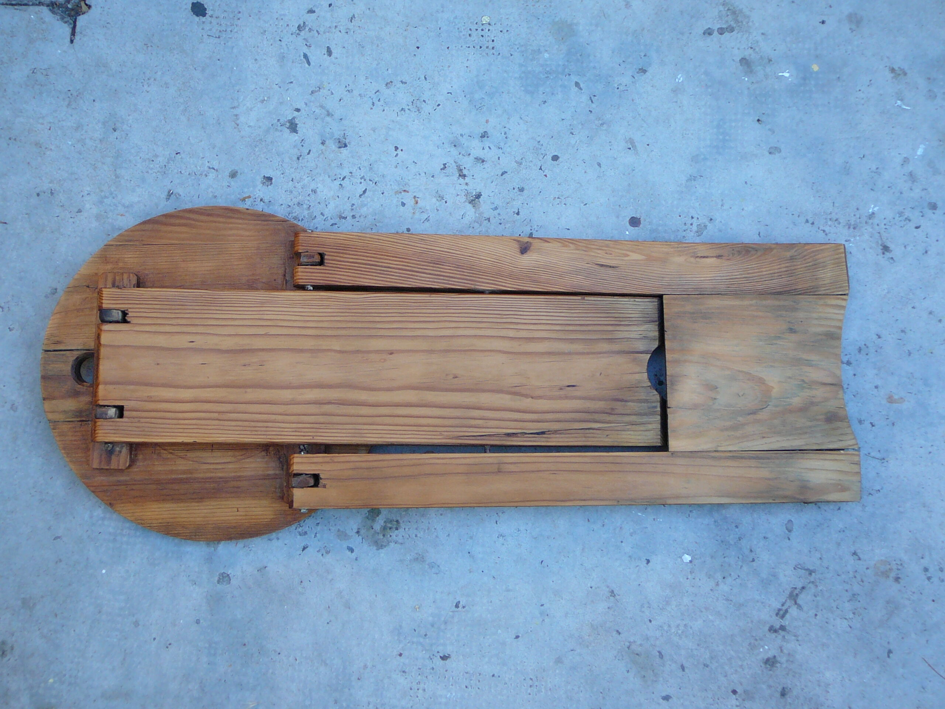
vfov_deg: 32.2
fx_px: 1228
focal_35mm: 45
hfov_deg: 42.1
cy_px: 354
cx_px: 472
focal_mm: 6.7
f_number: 3.2
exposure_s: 1/50
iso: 100
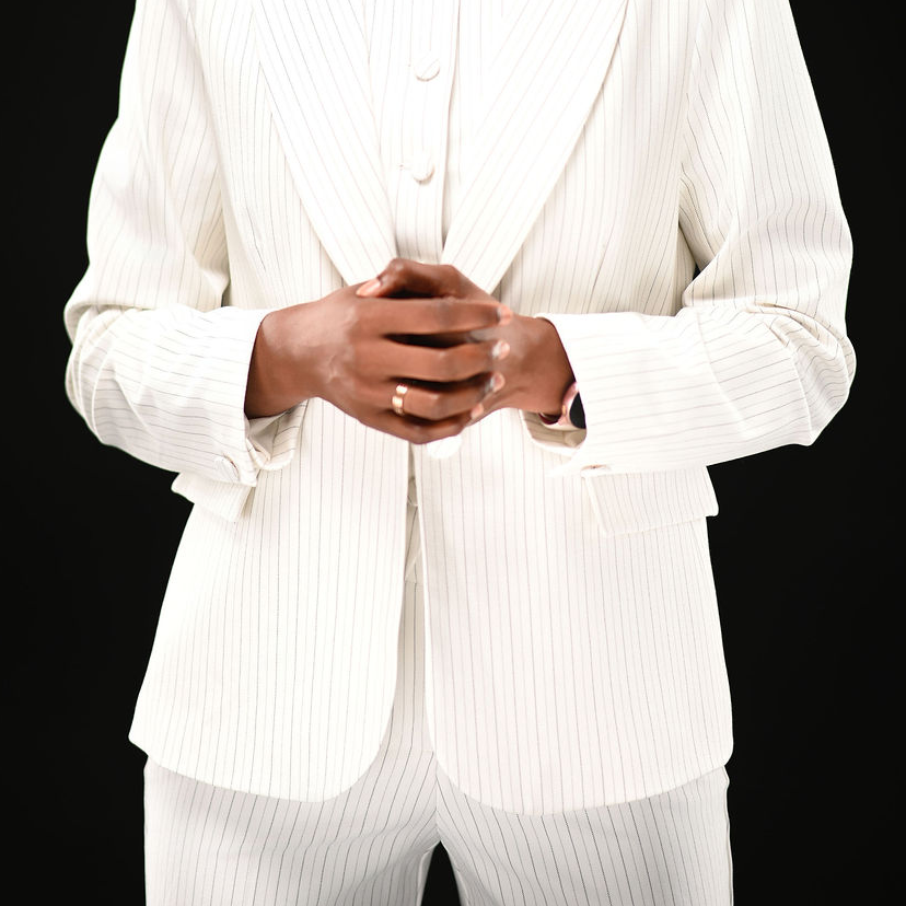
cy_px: 119
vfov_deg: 12.9
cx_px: 440
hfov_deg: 13.0
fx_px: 3968
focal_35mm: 134
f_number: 2
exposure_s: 1/200
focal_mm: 85
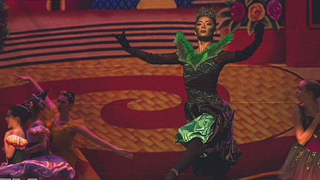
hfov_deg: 8.9
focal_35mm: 243
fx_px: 2063
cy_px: 113
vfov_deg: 5.0
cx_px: 164
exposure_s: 1/250
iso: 5600
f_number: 2.8
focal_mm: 122
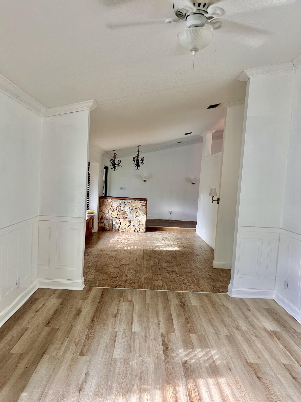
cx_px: 150
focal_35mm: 26
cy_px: 201
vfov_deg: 67.3
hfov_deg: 53.1
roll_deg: -3.7
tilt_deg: -3.6
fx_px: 301
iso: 125
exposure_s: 1/60
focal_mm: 5.7
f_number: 1.5
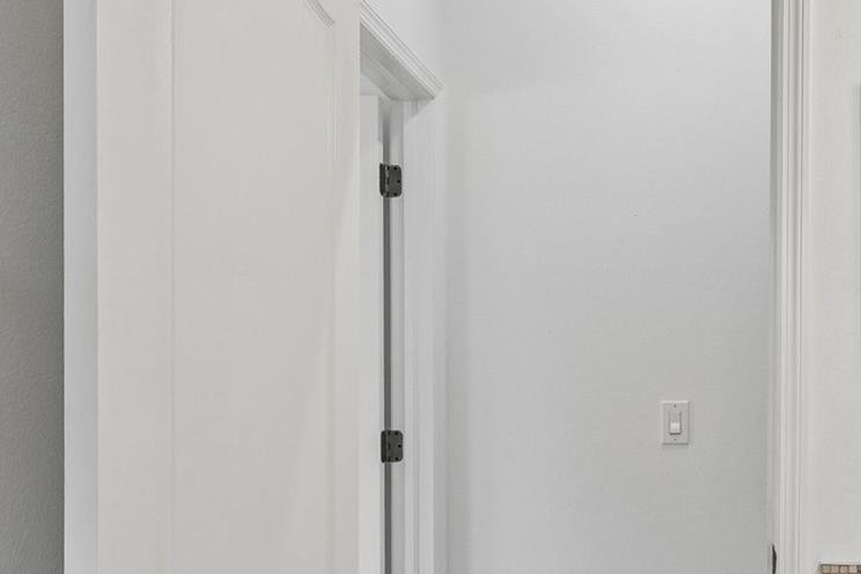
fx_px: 1028
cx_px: 722
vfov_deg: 30.6
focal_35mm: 43
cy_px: 444
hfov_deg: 42.8
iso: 800
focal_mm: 20
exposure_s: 1/100
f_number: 8
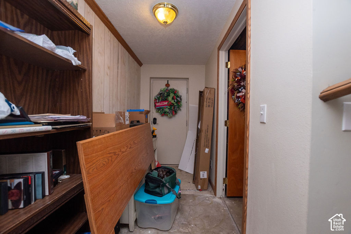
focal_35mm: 15
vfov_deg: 77.3
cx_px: 176
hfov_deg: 100.4
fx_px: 146
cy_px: 117
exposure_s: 1/200
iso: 500
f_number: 5
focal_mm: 10
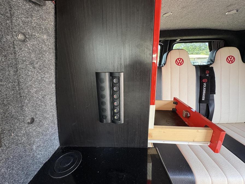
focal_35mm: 14
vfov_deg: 85.7
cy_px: 92
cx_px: 122
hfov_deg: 102.1
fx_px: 99
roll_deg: +3.2
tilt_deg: -12.2
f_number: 2.2
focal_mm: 2.22
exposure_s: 1/60
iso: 250
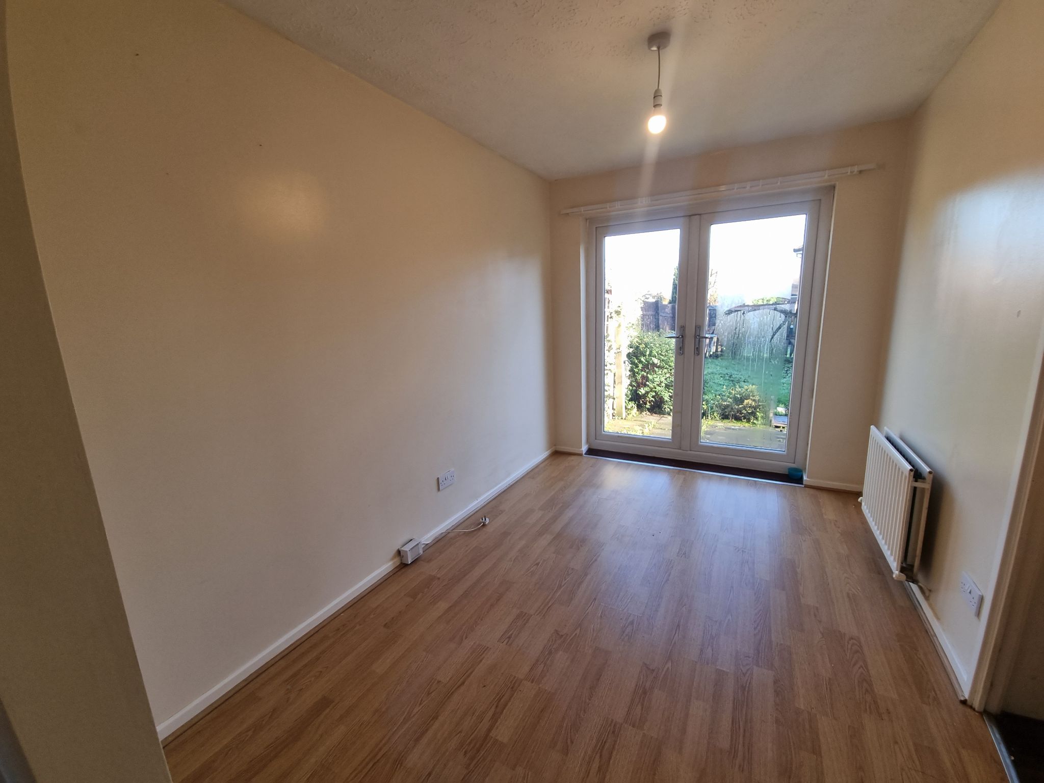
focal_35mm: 13
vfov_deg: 89.9
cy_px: 392
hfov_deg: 106.2
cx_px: 522
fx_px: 392
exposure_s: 1/50
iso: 50
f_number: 2.2
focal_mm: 2.2
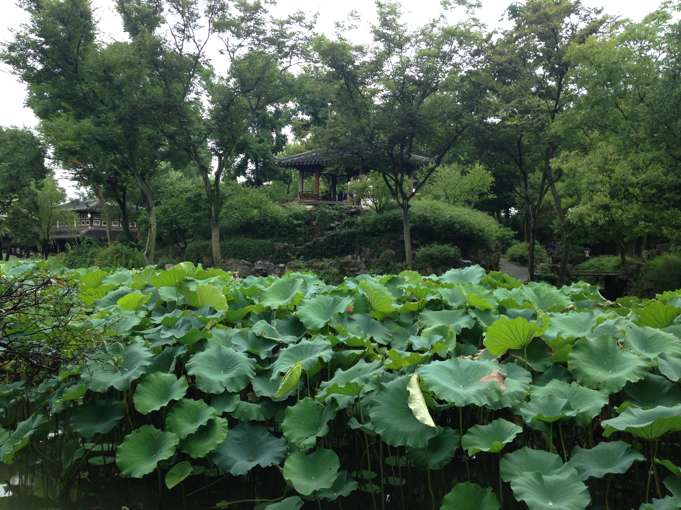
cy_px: 255
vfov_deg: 42.9
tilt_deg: +0.2
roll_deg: -1.2
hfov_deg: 55.4
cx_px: 340
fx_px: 649
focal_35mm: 33
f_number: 2.4
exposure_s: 1/120
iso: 80
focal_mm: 4.12
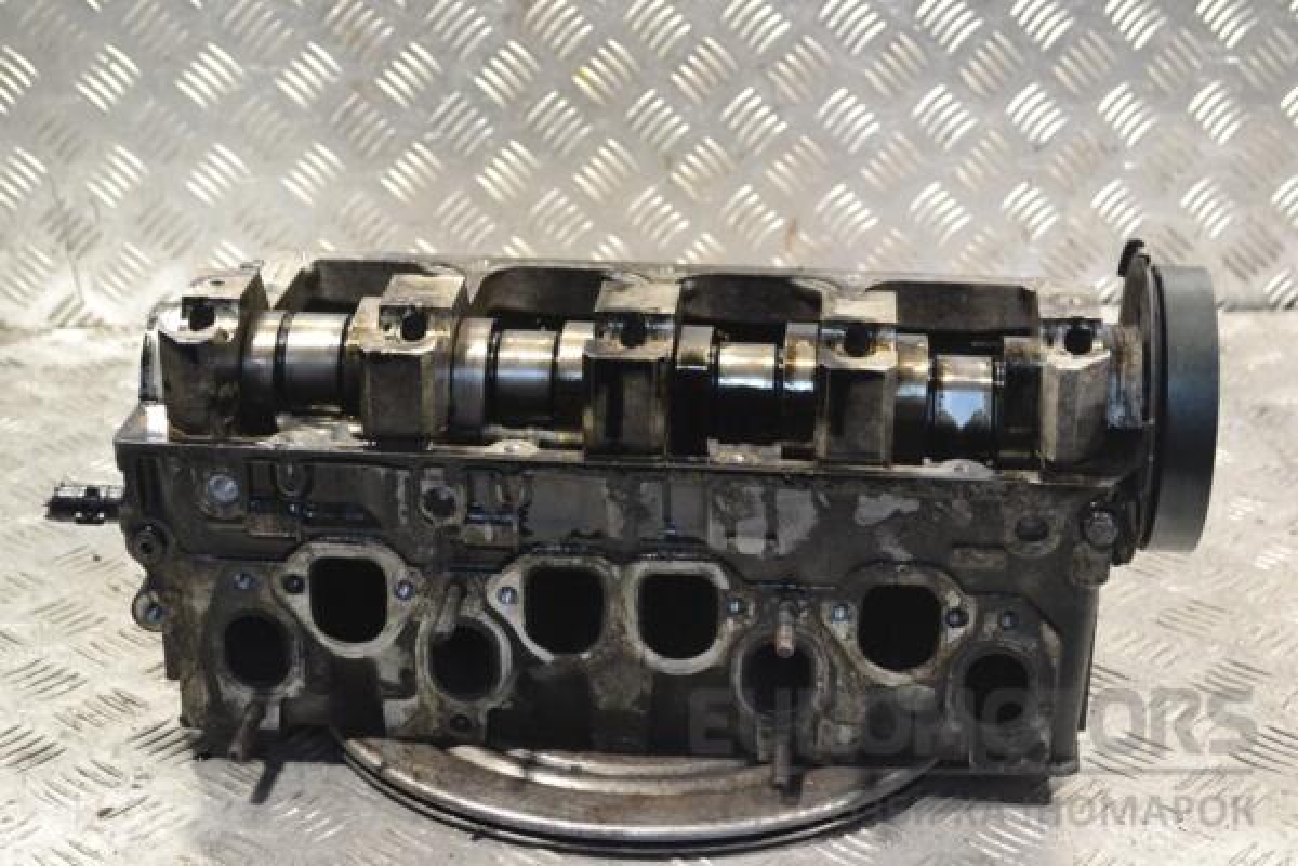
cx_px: 649
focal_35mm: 60
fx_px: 2163
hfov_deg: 33.4
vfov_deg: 22.6
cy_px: 433
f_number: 7.1
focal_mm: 40
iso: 3200
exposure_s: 1/200
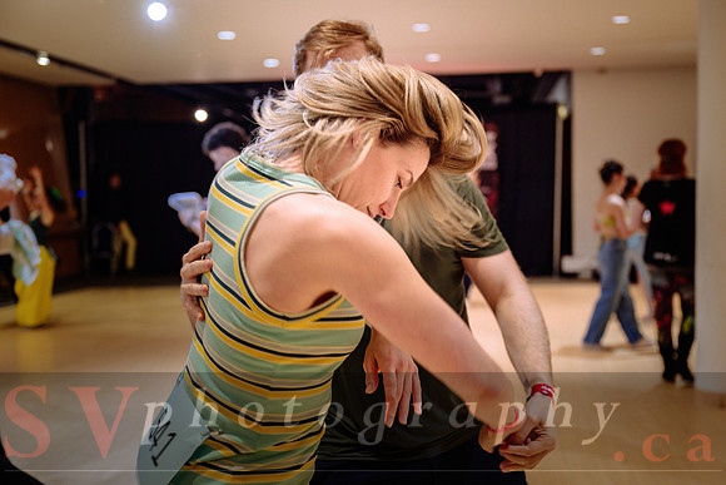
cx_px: 382
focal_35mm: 46
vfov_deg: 29.2
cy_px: 234
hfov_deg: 42.7
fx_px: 929
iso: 1600
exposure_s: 1/125
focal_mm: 43
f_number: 2.8
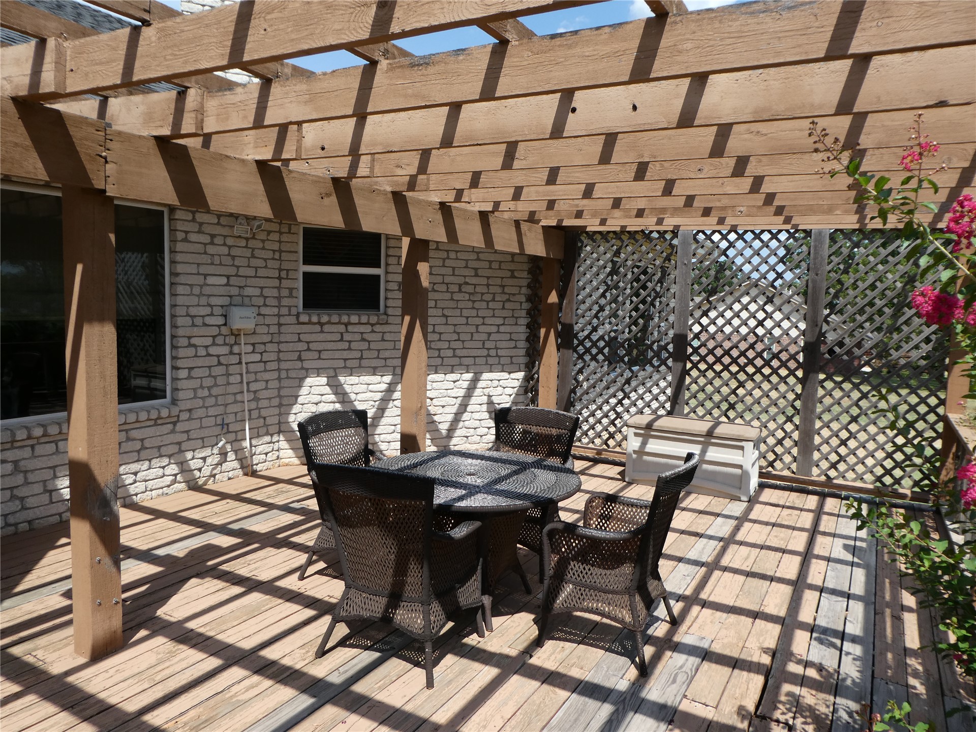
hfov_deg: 71.6
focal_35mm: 24
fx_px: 677
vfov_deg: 56.8
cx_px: 488
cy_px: 366
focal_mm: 4.3
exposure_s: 1/640
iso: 80
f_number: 3.3
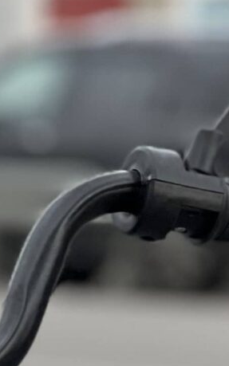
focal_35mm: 455
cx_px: -109
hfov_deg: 2.9
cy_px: 719
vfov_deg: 4.6
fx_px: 4542
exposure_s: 1/121
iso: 80
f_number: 2.8
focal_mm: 9
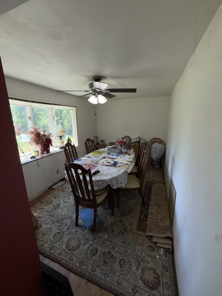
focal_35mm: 14
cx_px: 111
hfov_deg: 85.7
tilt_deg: -13.1
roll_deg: +0.4
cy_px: 148
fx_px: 120
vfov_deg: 102.1
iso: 25
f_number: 2.2
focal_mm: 2.22
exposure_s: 1/120
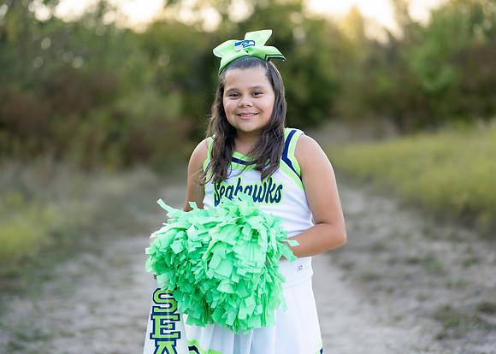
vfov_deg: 22.9
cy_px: 173
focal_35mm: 62
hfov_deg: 31.7
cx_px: 241
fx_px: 874
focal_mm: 50
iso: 100
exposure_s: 1/1000
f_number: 1.2
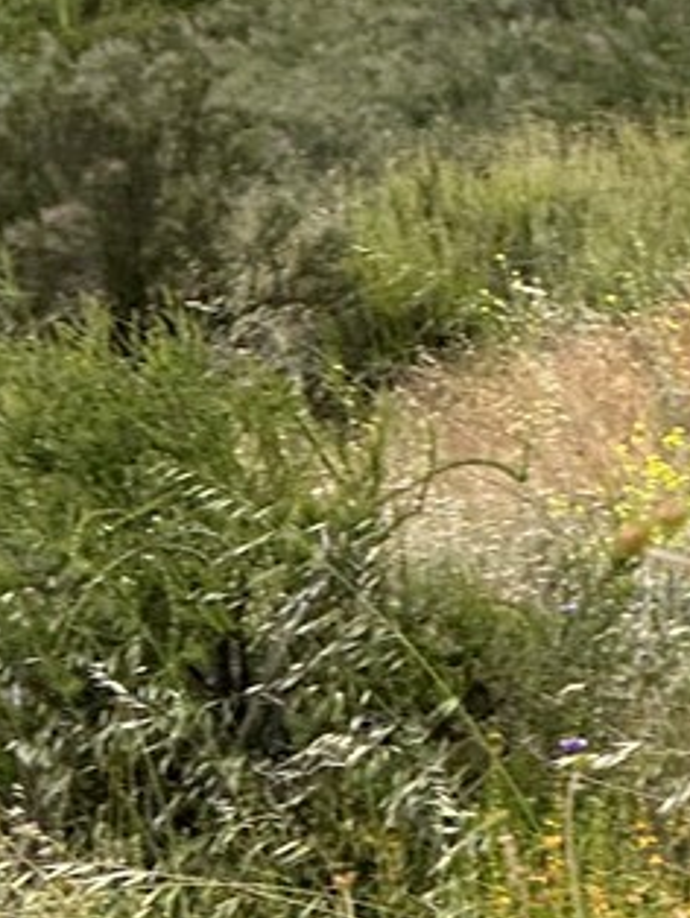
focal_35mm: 251
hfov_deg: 5.9
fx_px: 6662
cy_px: -257
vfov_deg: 7.8
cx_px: 1091
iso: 32
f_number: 2.8
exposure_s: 1/228
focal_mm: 9
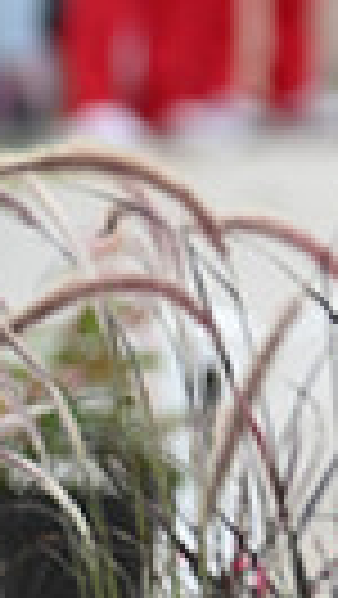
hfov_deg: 0.7
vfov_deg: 1.2
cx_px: 1059
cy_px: -209
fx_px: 29055
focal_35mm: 1827
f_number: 5.6
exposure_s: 1/1600
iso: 720
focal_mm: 400
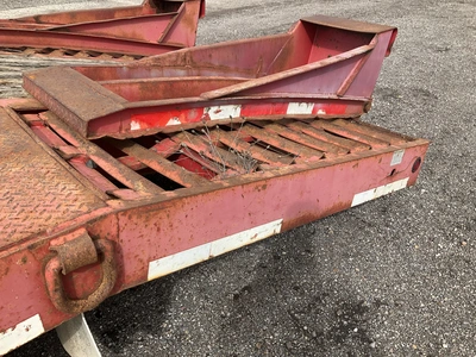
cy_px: 178
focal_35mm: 29
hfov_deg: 61.7
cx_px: 238
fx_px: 399
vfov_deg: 48.2
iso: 25
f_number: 1.8
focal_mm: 3
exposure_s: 1/912
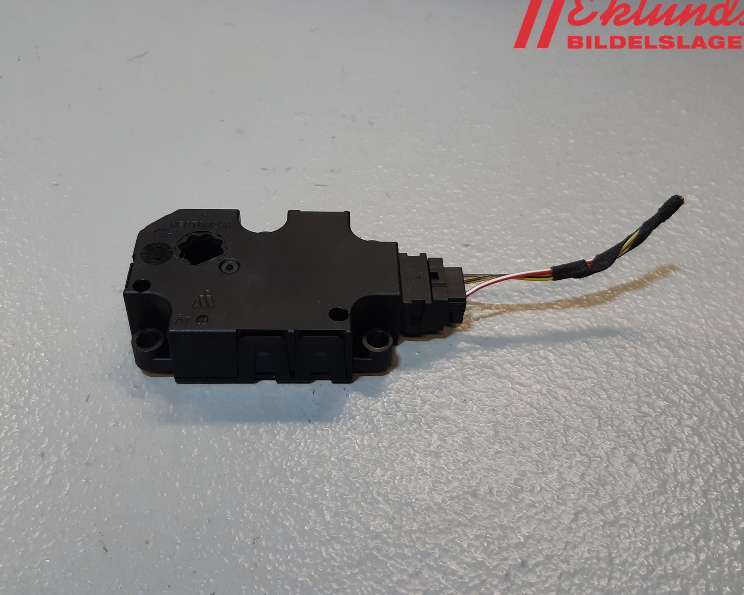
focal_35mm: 28
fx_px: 617
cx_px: 349
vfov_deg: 51.5
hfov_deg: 62.2
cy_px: 288
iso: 64
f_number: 1.7
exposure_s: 1/100
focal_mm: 3.93
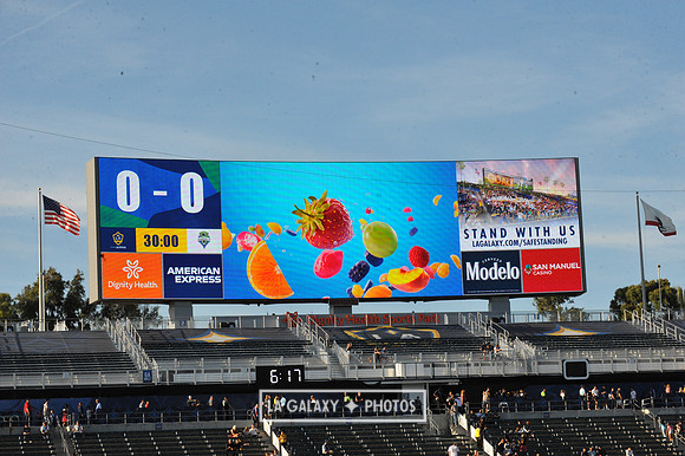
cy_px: 228
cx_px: 342
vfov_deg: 13.0
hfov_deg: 19.5
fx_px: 1997
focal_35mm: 105
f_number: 16
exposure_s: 1/1000
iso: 1600
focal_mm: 105
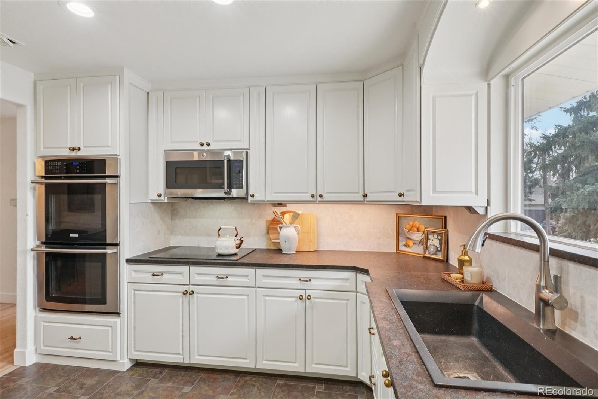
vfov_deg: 72.0
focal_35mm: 16
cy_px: 200
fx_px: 274
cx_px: 299
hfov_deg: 95.0
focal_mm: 11
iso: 320
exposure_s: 1/30
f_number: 8
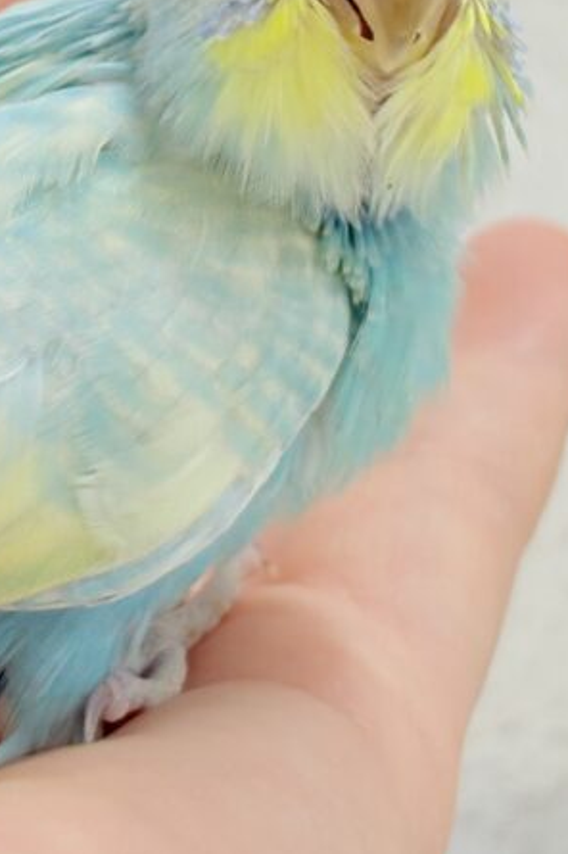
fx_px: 3460
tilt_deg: -0.3
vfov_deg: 13.9
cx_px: -132
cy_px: 56
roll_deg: -3.8
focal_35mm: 146
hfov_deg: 9.3
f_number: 1.6
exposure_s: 1/100
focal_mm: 5.96
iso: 64
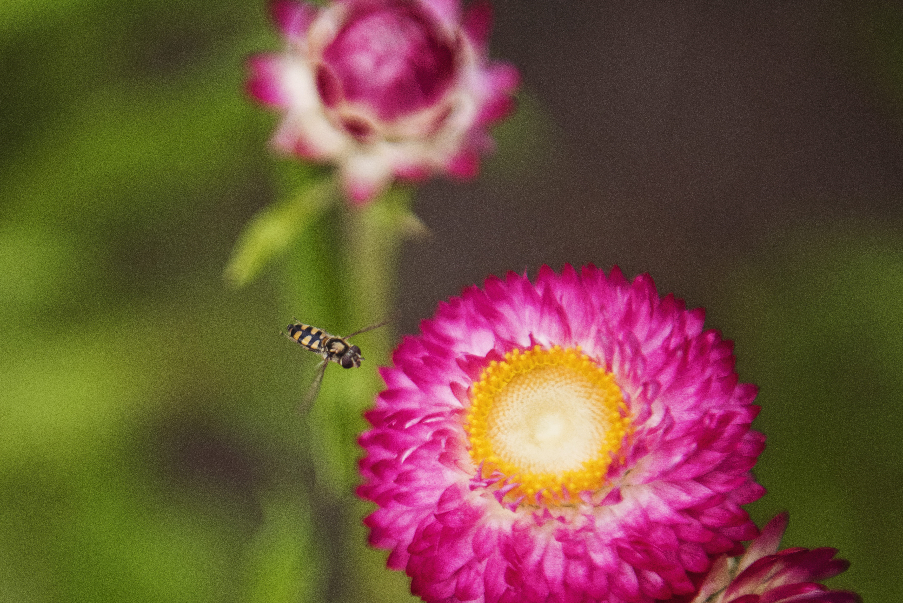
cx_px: 452
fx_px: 1756
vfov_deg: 19.5
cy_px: 302
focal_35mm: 70
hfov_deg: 28.8
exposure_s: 1/3200
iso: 800
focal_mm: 70
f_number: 2.8
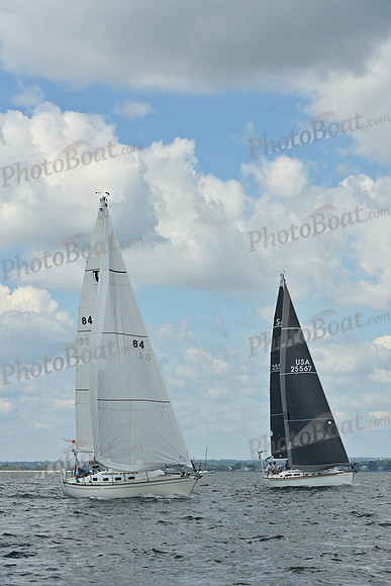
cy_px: 293
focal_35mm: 102
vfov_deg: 20.0
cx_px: 196
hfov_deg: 13.4
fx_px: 1661
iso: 250
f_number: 7.1
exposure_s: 1/1600
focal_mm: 102
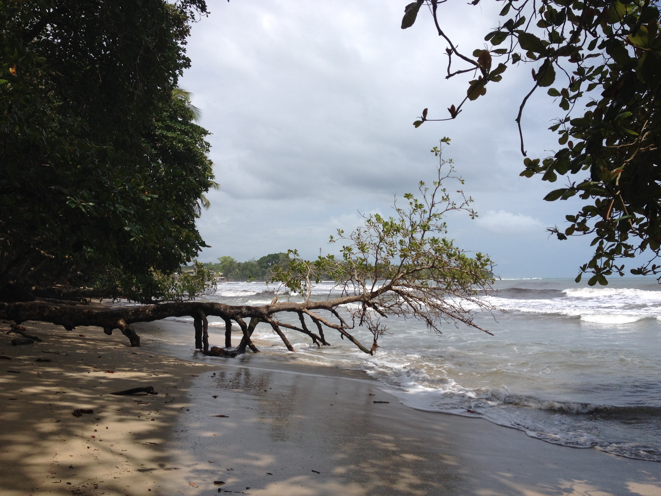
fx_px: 668
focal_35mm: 35
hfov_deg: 52.6
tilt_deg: +0.1
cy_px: 248
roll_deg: +0.8
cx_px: 330
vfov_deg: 40.7
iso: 50
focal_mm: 4.28
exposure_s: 1/2762
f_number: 2.4
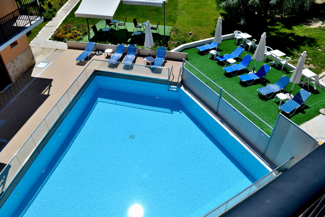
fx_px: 244
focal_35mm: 27
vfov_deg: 47.9
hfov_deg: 67.4
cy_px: 108
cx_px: 162
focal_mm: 18
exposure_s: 1/500
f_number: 11
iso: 320
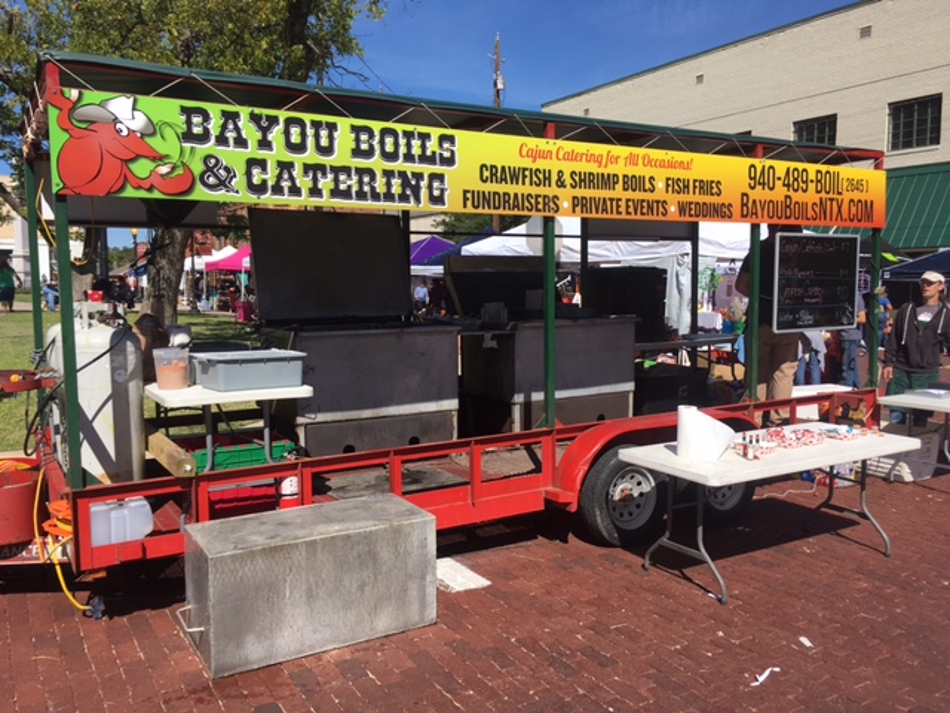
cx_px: 475
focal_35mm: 29
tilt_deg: -6.6
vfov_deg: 48.2
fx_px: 796
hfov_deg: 61.7
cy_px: 356
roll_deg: -0.5
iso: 25
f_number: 2.2
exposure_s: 1/2024
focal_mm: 4.15
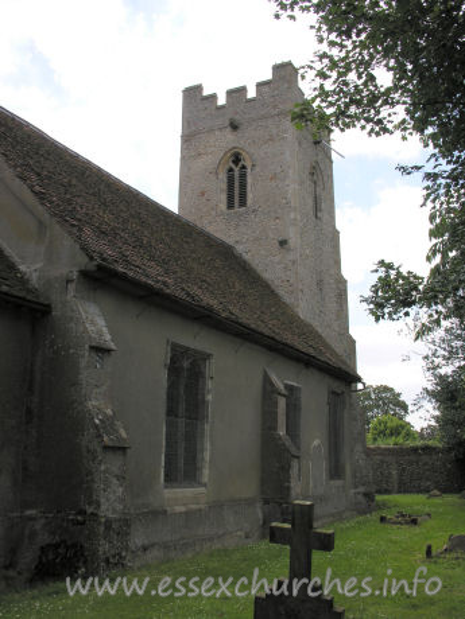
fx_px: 663
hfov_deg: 38.7
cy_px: 310
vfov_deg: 50.1
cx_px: 232
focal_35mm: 37
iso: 50
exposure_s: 1/201
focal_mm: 9.5
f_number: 5.6
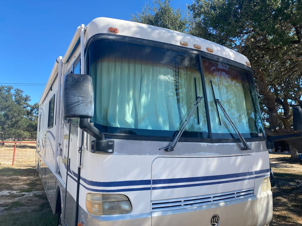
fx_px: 227
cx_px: 151
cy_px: 113
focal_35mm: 26
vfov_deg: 53.1
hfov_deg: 67.3
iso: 32
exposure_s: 1/1504
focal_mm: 4.25
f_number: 1.8
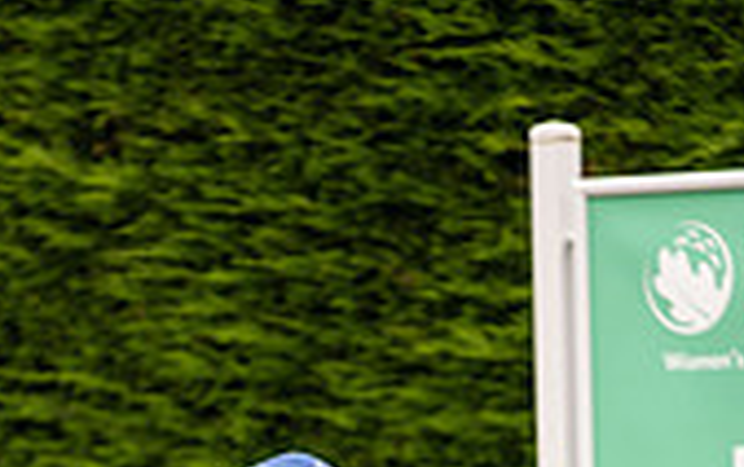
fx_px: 16542
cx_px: 172
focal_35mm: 815
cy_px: 974
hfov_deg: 2.6
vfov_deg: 1.6
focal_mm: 300
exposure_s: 1/1000
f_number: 4
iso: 500
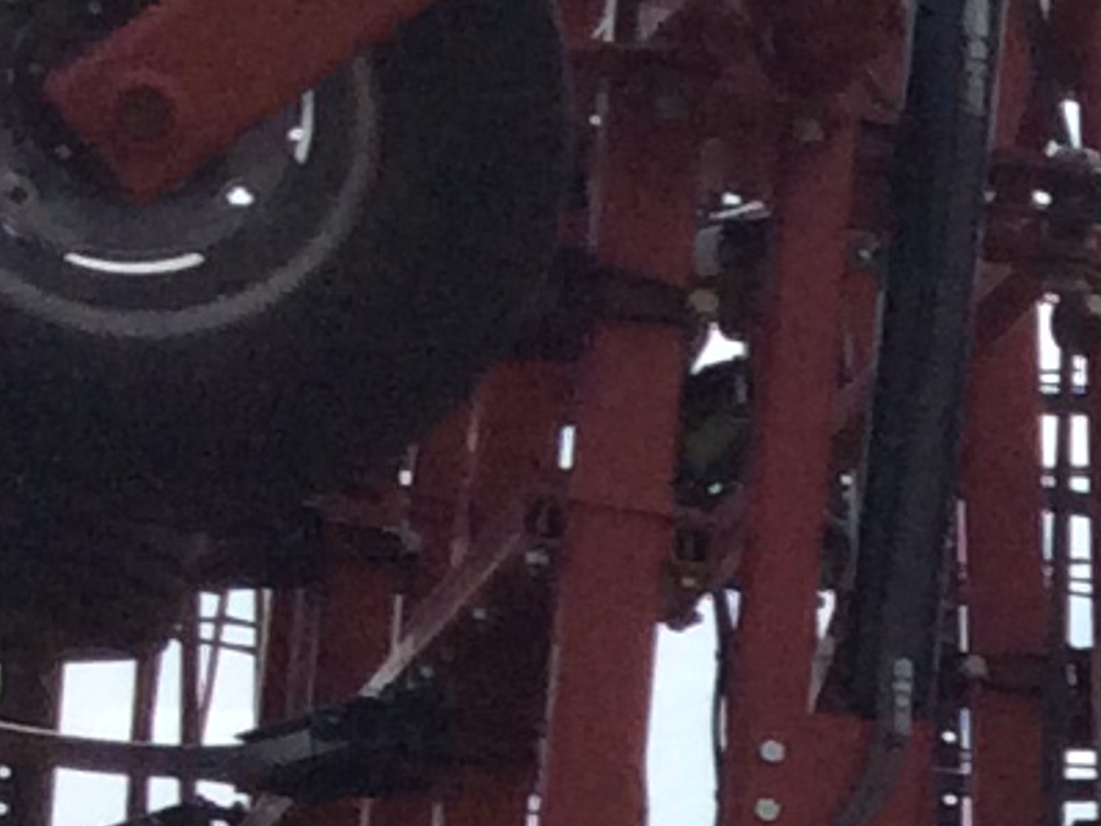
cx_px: 2802
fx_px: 6584
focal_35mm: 207
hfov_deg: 8.6
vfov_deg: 7.0
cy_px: 1462
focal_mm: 3.3
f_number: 2.4
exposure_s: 1/2865
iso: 32
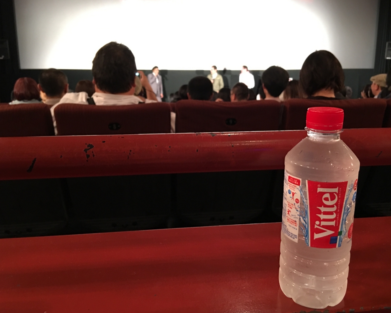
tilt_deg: -13.2
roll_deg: +0.3
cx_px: 210
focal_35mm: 31
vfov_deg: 47.1
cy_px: 157
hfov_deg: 57.1
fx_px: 359
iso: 50
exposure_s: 1/4
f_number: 2.2
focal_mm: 4.15
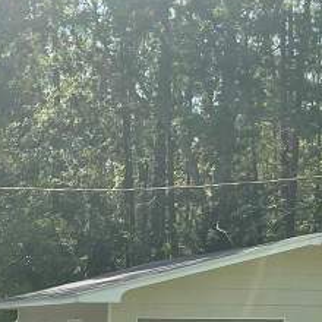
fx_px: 979
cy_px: 401
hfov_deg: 18.0
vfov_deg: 17.7
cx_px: -38
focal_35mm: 93
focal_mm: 3
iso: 16
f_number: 1.8
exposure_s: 1/1015
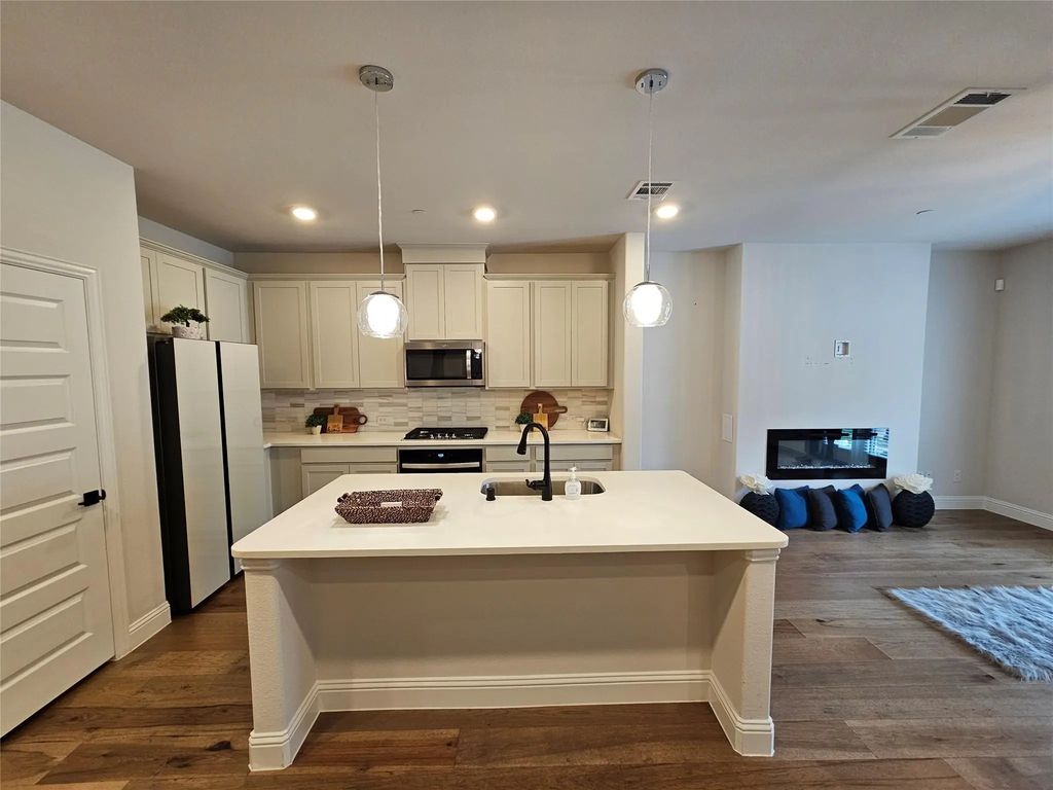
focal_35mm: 13
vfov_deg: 89.9
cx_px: 526
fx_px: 395
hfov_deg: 106.2
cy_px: 395
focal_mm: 2.2
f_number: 2.2
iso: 125
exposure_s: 1/60
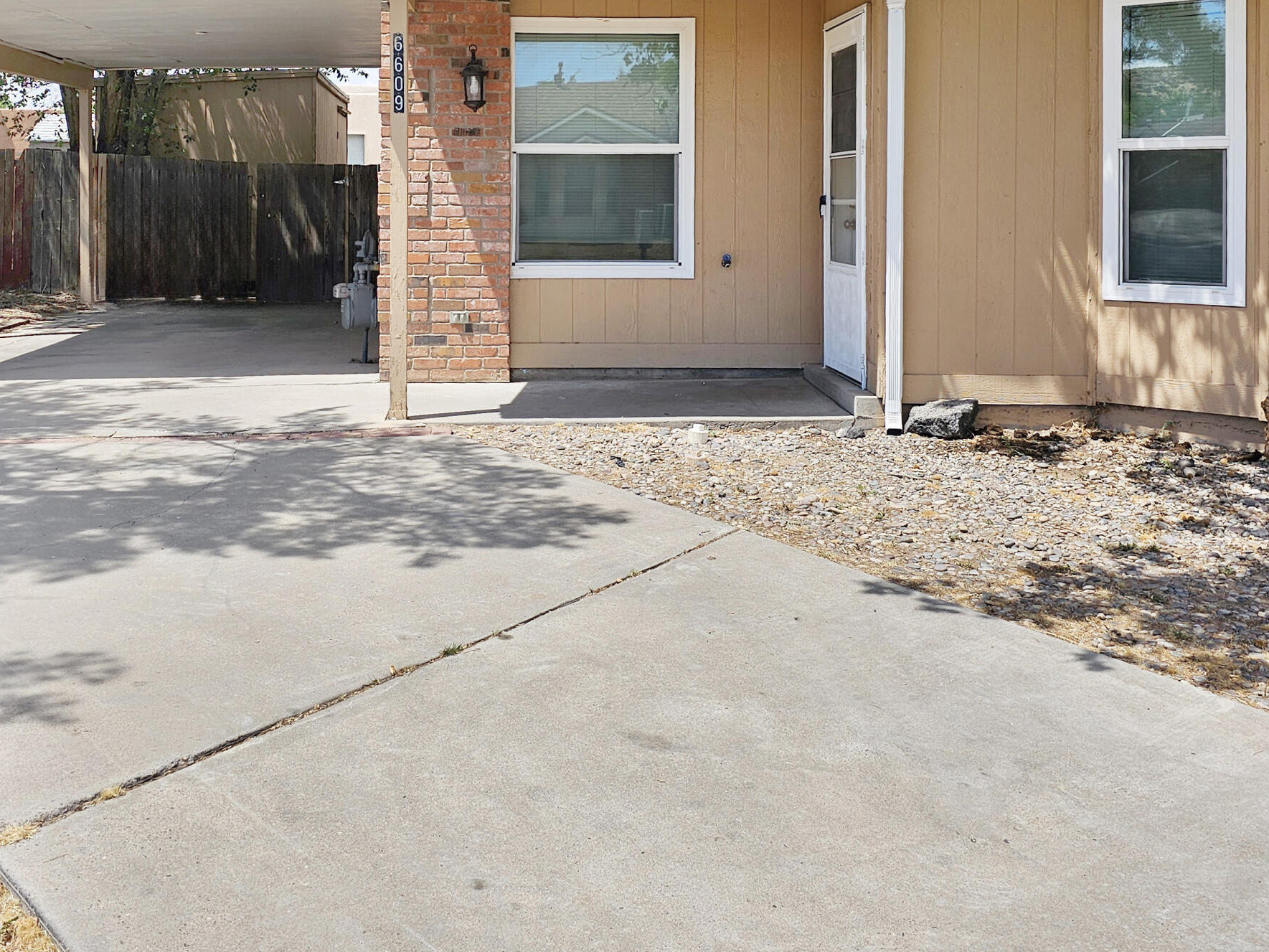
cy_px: 196
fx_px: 1430
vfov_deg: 35.7
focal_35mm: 39
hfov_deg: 47.8
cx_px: 557
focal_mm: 6.3
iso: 10
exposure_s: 1/694
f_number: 1.7
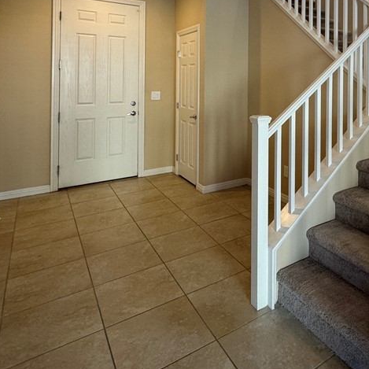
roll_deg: -1.0
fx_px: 326
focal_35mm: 27
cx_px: 294
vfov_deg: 55.2
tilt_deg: +0.5
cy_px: 77
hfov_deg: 55.0
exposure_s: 1/60
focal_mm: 2.22
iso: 160
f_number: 2.2
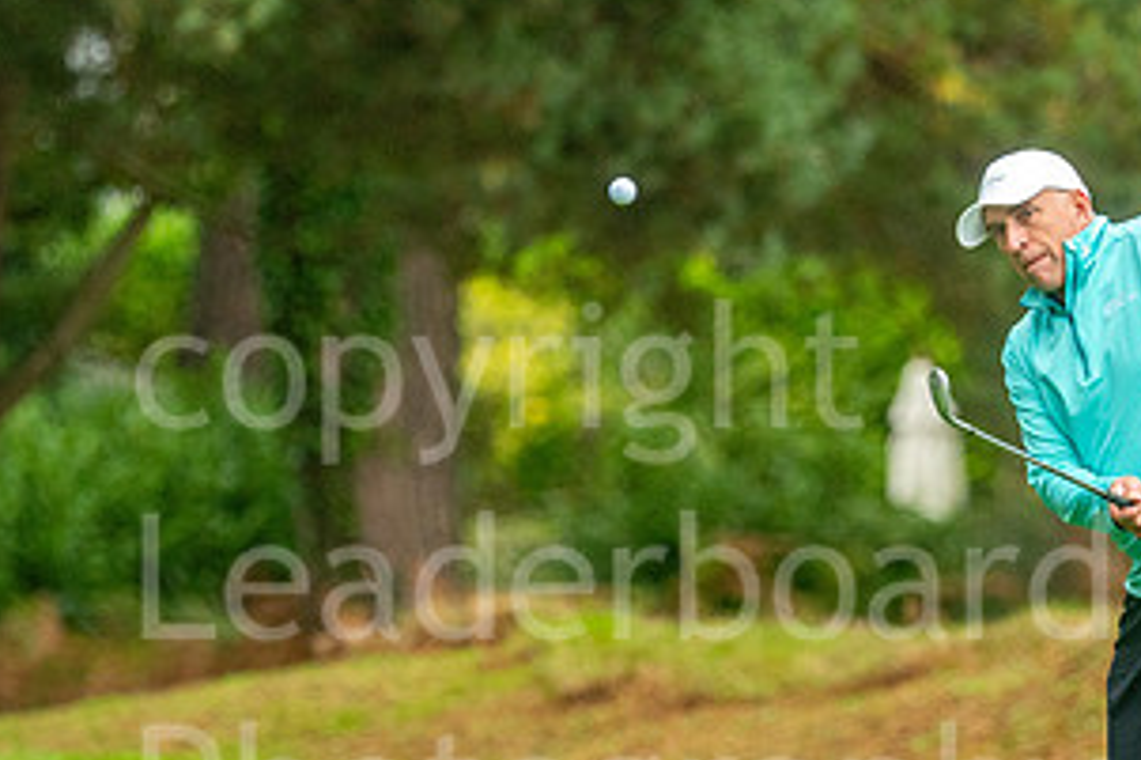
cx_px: 631
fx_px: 27336
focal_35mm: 863
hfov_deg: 2.4
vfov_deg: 1.6
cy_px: 613
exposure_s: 1/1250
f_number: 4
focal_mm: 300
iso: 800
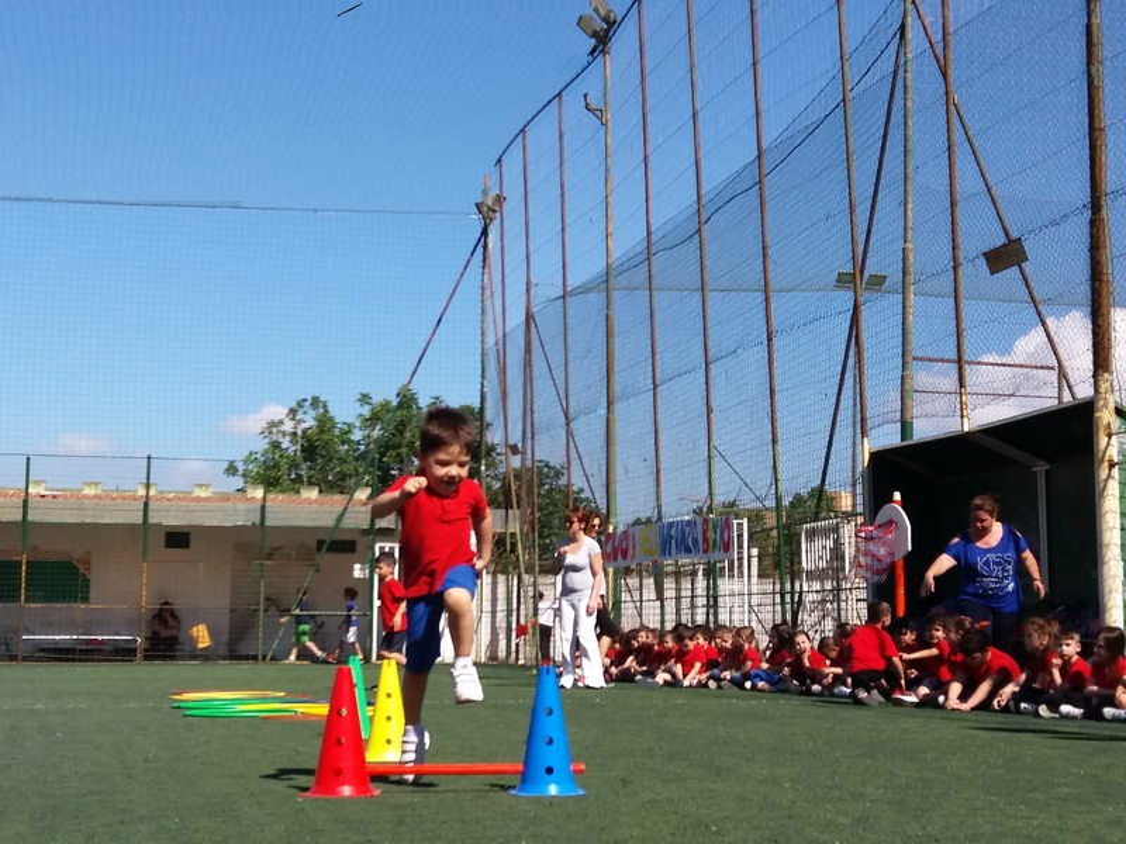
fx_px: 911
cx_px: 563
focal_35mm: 28
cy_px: 422
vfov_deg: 49.7
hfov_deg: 63.4
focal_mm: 3.7
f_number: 1.9
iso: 64
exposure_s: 1/1801
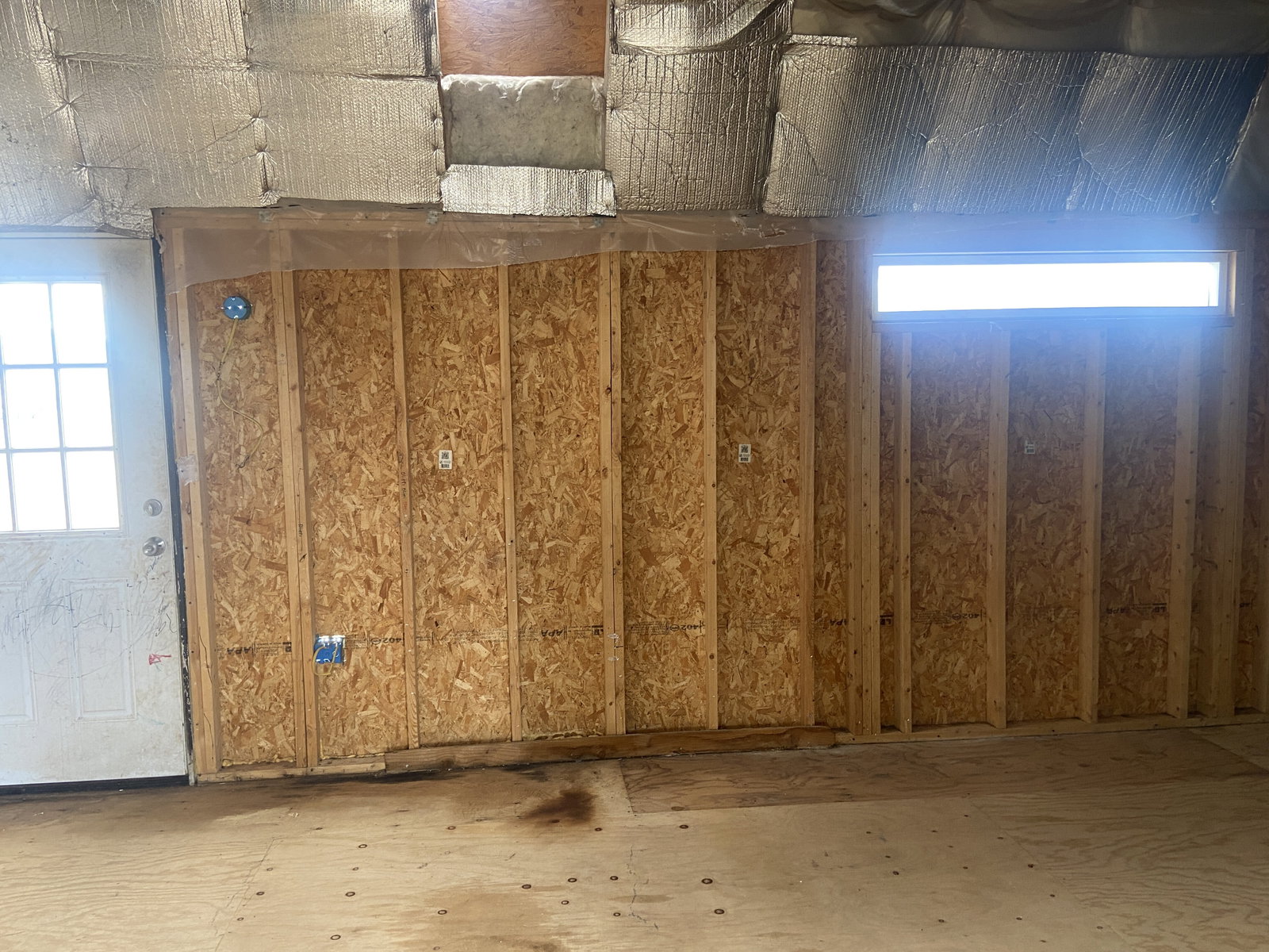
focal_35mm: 26
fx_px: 953
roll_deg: -0.8
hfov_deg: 67.3
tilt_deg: -3.9
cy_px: 476
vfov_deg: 53.1
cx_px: 634
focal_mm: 4.25
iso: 125
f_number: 1.8
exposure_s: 1/71
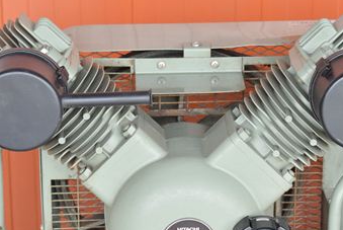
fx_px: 1307
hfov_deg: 14.9
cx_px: 203
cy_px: 160
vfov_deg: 10.0
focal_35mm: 137
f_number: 6.3
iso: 1250
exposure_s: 1/320
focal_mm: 62
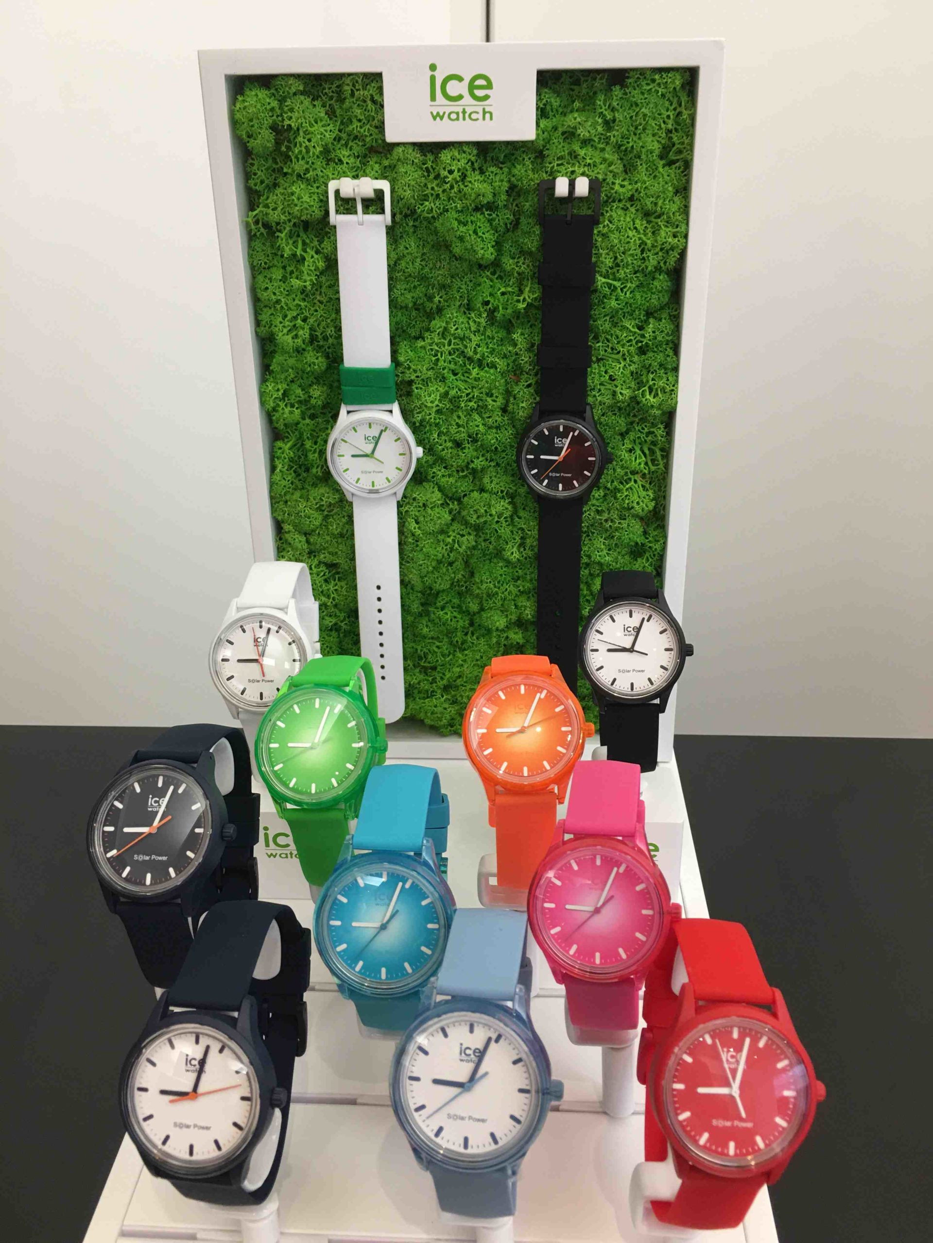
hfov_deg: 48.2
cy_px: 622
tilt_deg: -24.9
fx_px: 1042
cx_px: 466
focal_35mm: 29
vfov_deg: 61.7
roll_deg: -0.1
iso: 50
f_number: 2.2
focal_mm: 4.15
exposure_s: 1/17
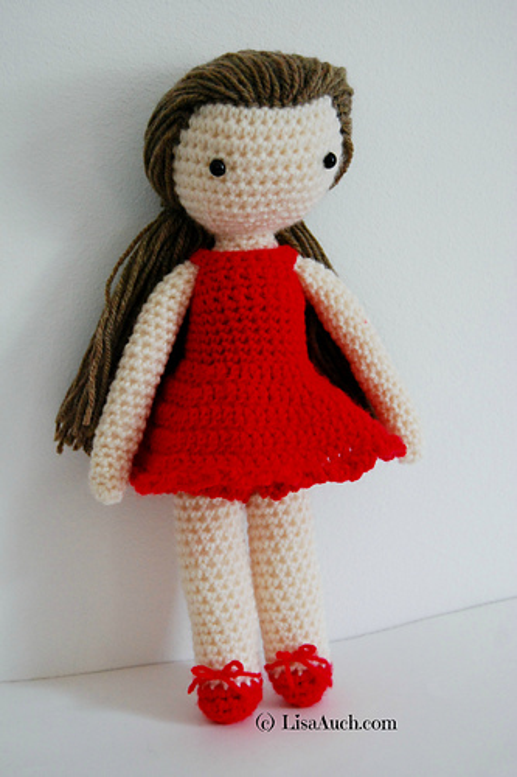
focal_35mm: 57
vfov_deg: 35.1
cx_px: 258
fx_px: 1229
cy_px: 388
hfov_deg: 23.8
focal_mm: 38
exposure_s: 1/30
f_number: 4.8
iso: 1400
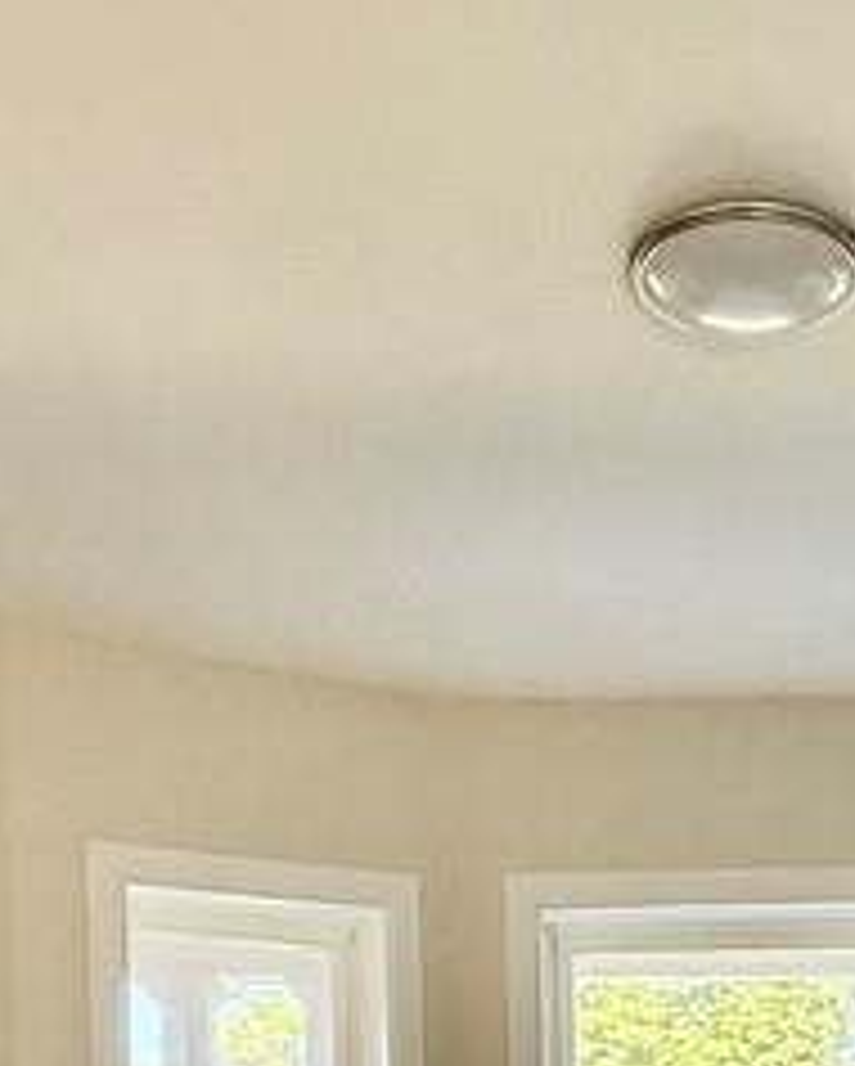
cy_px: 1322
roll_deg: +2.3
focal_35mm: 59
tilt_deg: -0.1
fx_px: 1864
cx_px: 788
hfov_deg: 25.0
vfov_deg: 27.5
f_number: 2.2
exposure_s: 1/99
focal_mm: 2.22
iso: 125
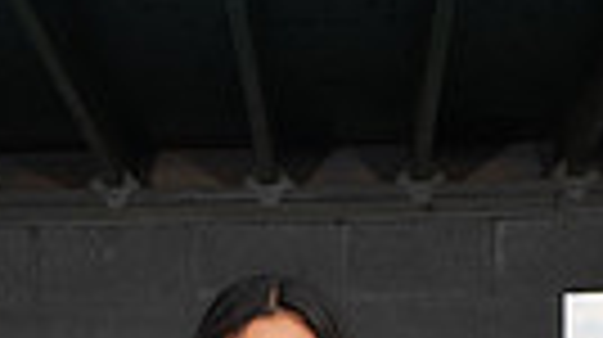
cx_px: 279
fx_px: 2587
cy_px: 955
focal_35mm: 162
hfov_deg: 13.3
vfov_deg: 6.8
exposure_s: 1/320
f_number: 8
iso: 160
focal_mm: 46
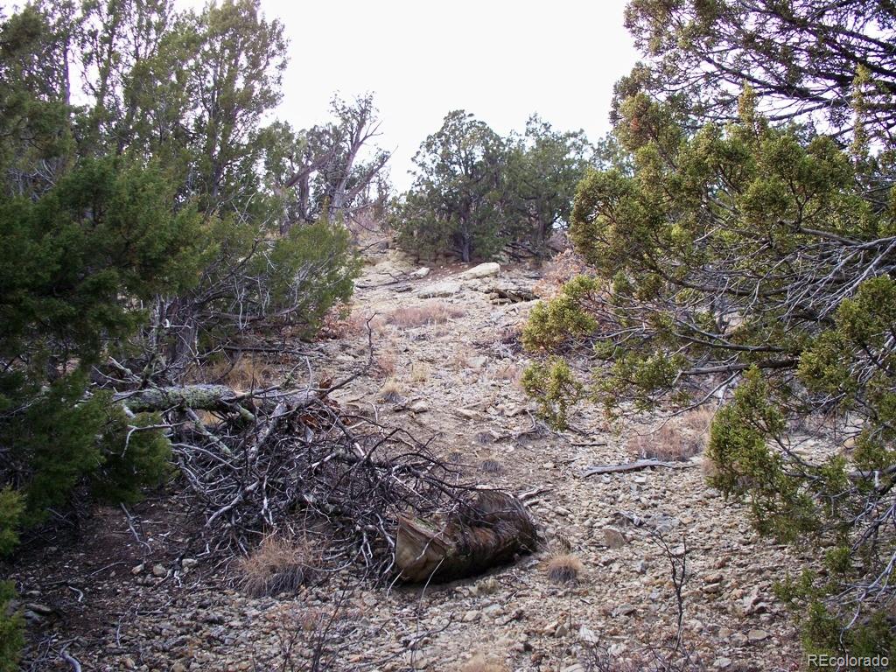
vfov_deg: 40.7
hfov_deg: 52.6
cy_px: 336
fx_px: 906
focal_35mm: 35
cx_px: 448
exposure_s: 1/320
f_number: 2.8
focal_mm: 7.54
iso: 80
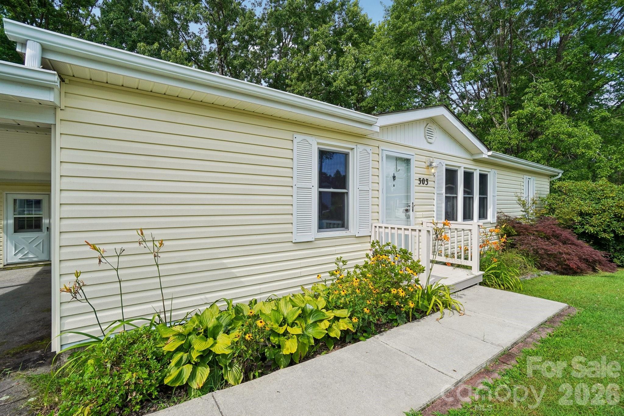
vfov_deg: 77.3
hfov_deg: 100.4
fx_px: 260
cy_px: 208
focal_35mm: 15
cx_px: 312
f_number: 8
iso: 100
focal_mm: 10
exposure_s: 1/250
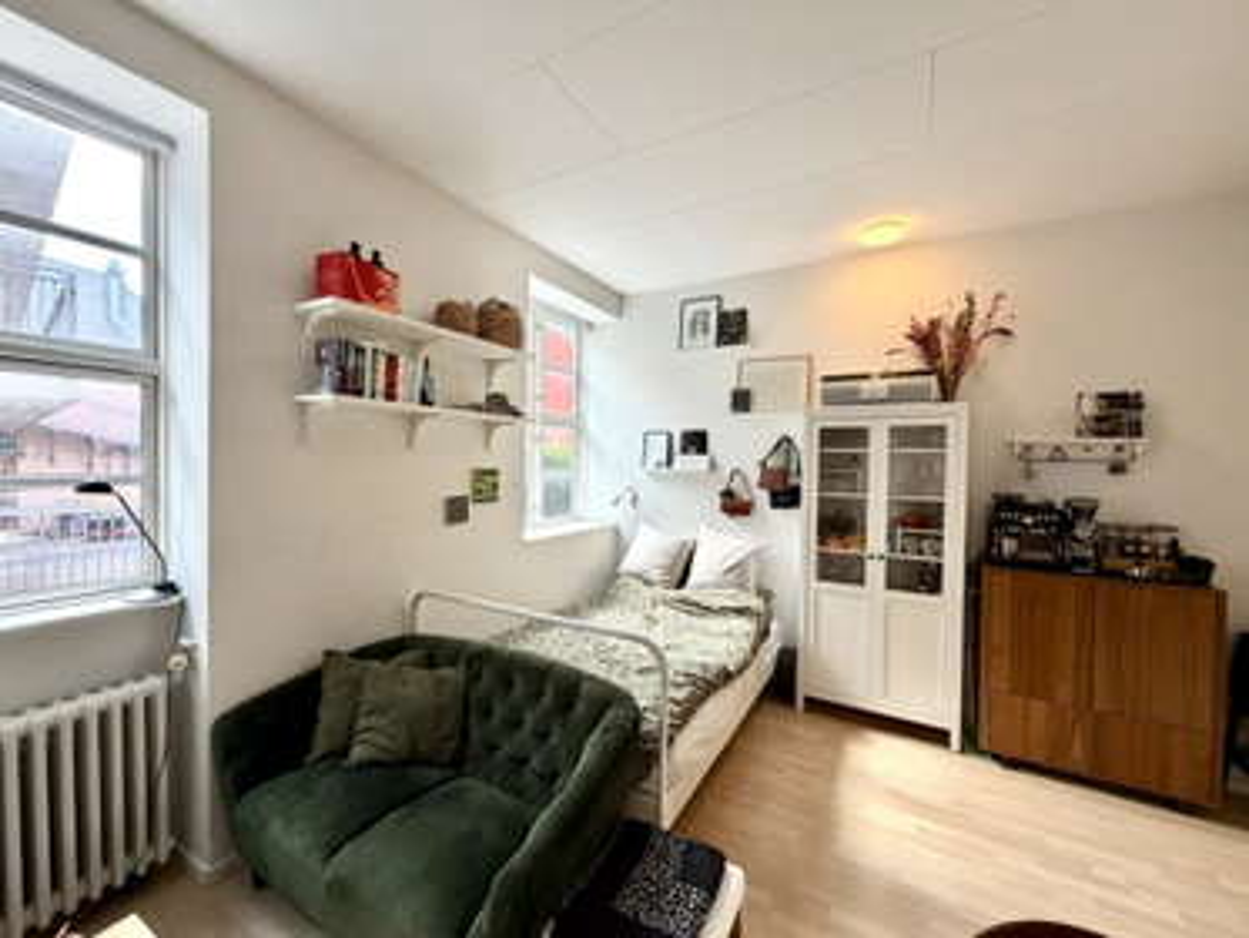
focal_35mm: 14
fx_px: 505
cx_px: 624
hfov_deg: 102.0
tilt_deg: -0.7
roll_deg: -0.7
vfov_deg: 85.7
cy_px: 469
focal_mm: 2.22
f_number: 2.2
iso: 100
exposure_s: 1/121
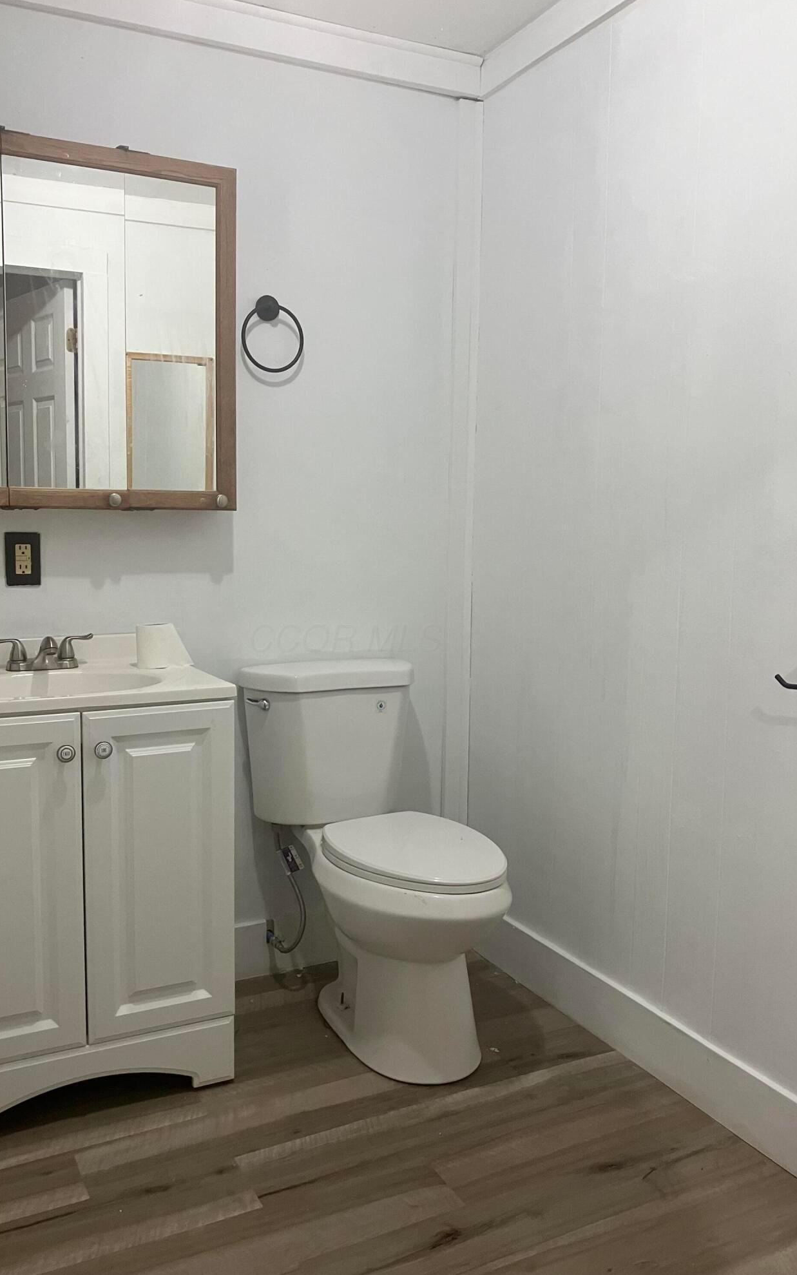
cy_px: 638
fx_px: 1043
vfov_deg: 62.9
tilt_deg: -6.3
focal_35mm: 30
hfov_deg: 41.7
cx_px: 345
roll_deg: -1.2
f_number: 1.8
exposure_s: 1/60
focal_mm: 3.99
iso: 160
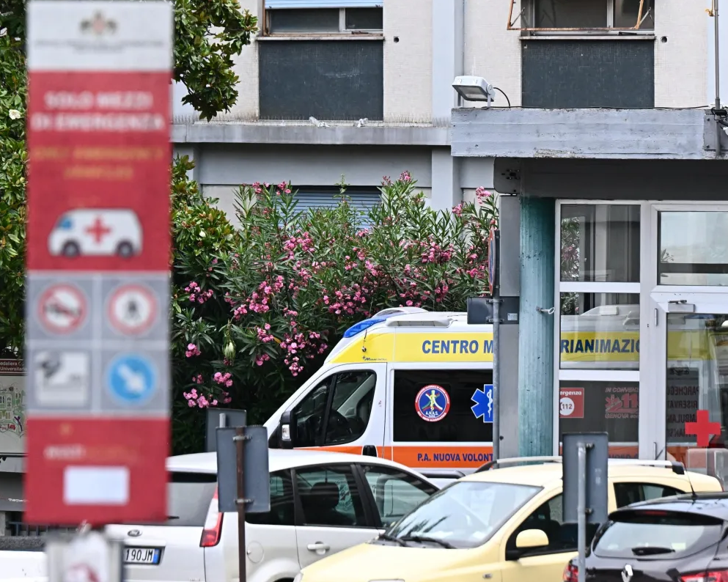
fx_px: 6398
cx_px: 364
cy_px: 290
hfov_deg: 6.5
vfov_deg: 5.2
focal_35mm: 297
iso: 2500
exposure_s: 1/1000
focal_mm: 175
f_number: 5.6
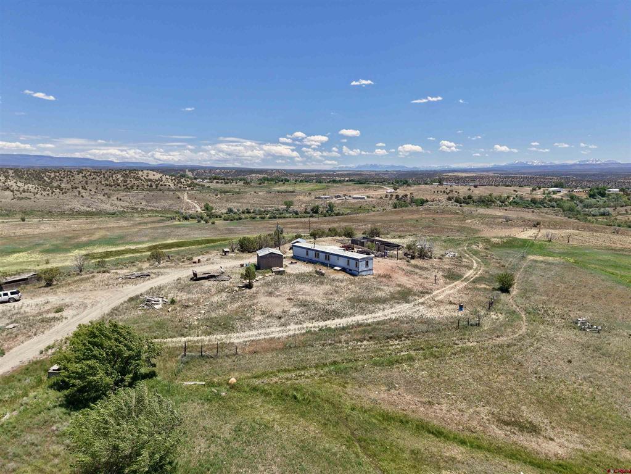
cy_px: 237
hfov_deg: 71.6
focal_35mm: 24
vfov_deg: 56.8
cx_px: 316
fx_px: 438
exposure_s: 1/3000
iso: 100
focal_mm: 8.67
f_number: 1.8
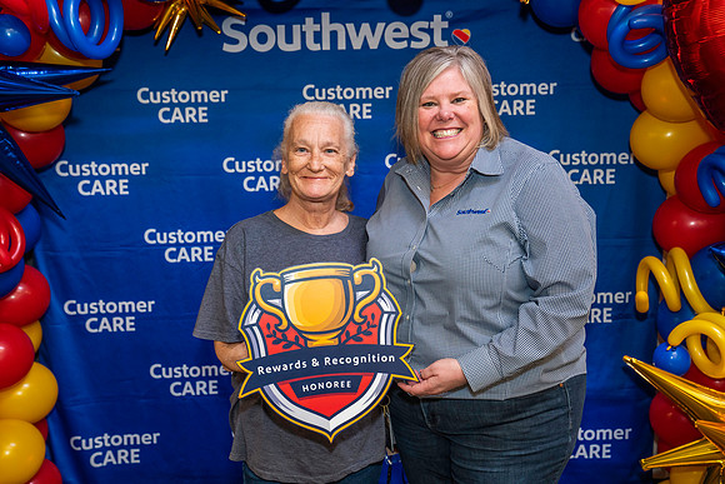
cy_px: 242
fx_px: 826
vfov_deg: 32.6
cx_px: 362
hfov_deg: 47.4
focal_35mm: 41
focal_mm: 41
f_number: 4
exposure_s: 1/160
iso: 1250
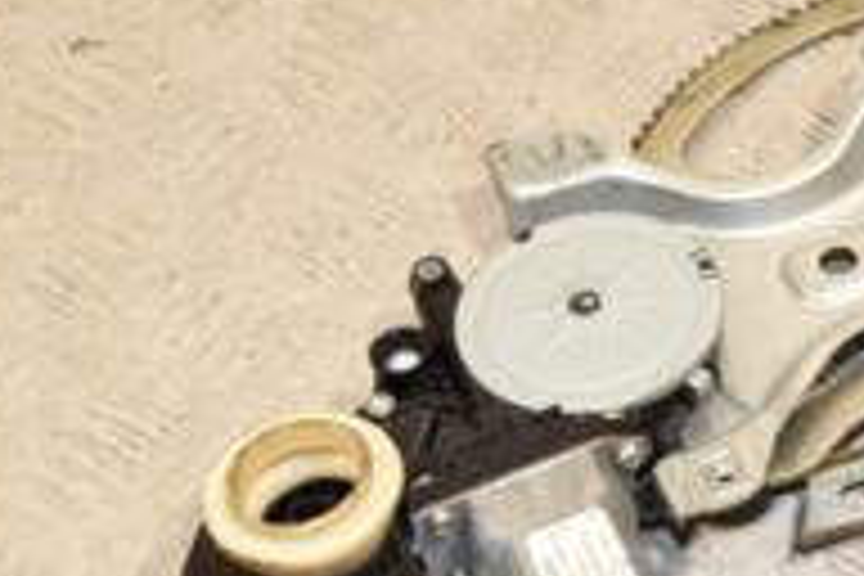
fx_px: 2472
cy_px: 216
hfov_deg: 18.4
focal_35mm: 103
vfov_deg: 13.3
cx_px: 1143
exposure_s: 1/200
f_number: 9
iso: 800
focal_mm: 22
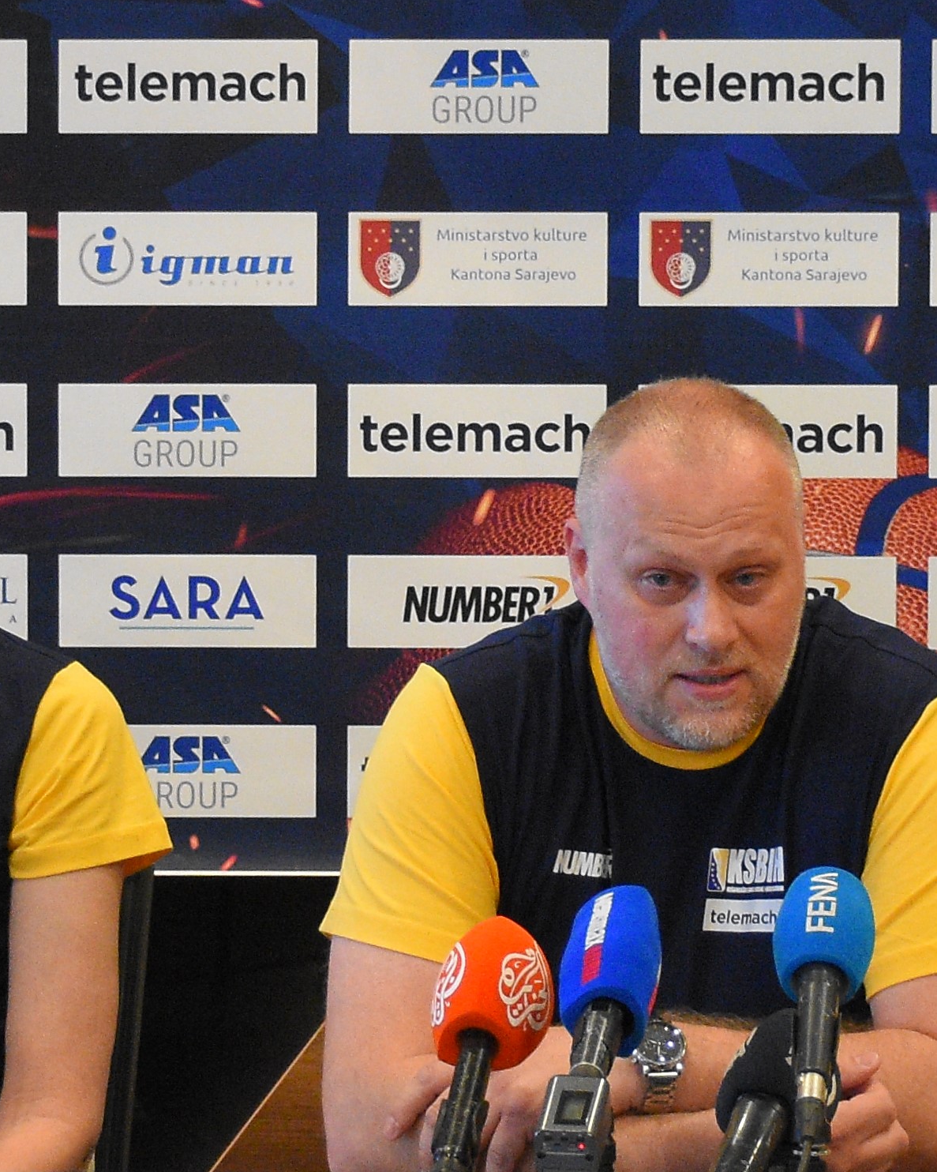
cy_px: 383
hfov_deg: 9.3
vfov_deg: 11.6
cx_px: 630
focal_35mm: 166
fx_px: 5755
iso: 2200
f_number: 4
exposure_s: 1/200
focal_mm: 30
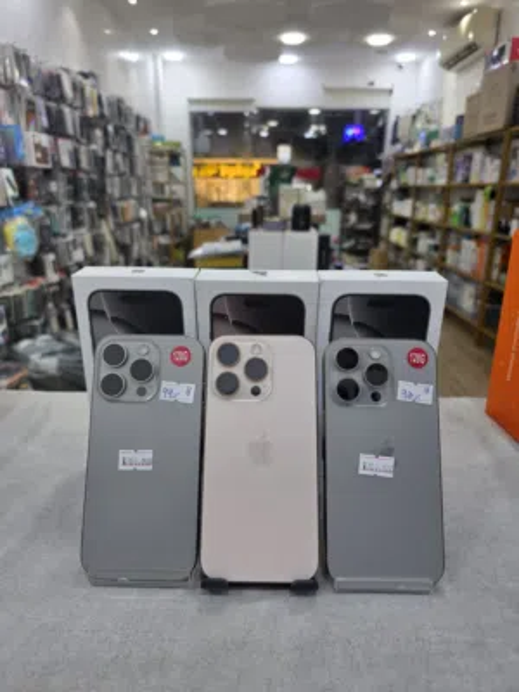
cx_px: 260
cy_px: 346
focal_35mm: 23
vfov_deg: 73.9
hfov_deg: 58.9
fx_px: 460
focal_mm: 6.3
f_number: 1.7
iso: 50
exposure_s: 1/100
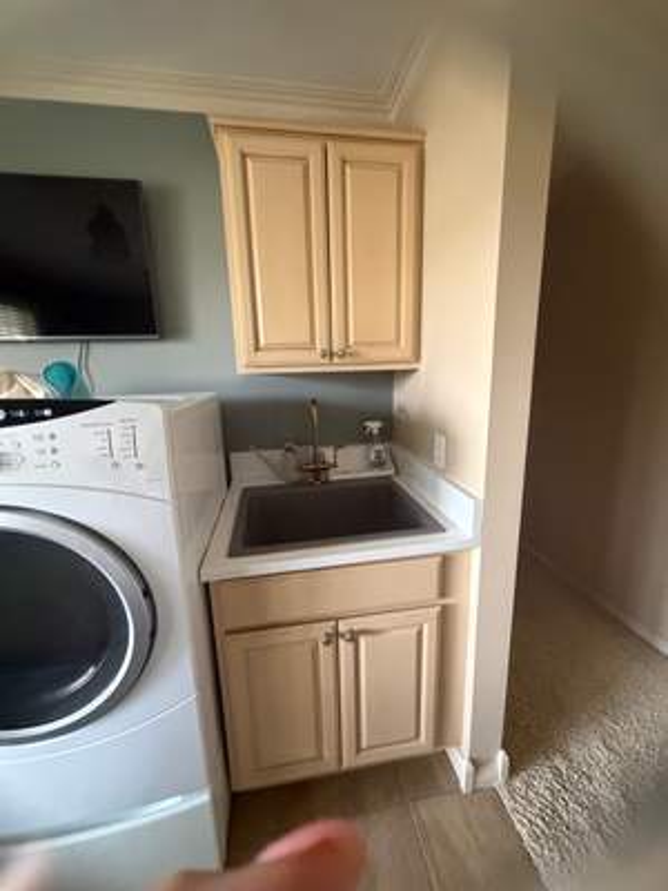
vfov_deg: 102.1
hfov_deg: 85.7
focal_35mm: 14
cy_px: 446
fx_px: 360
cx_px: 334
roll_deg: +1.4
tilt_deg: -11.8
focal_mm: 2.22
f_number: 2.2
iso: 800
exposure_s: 1/60
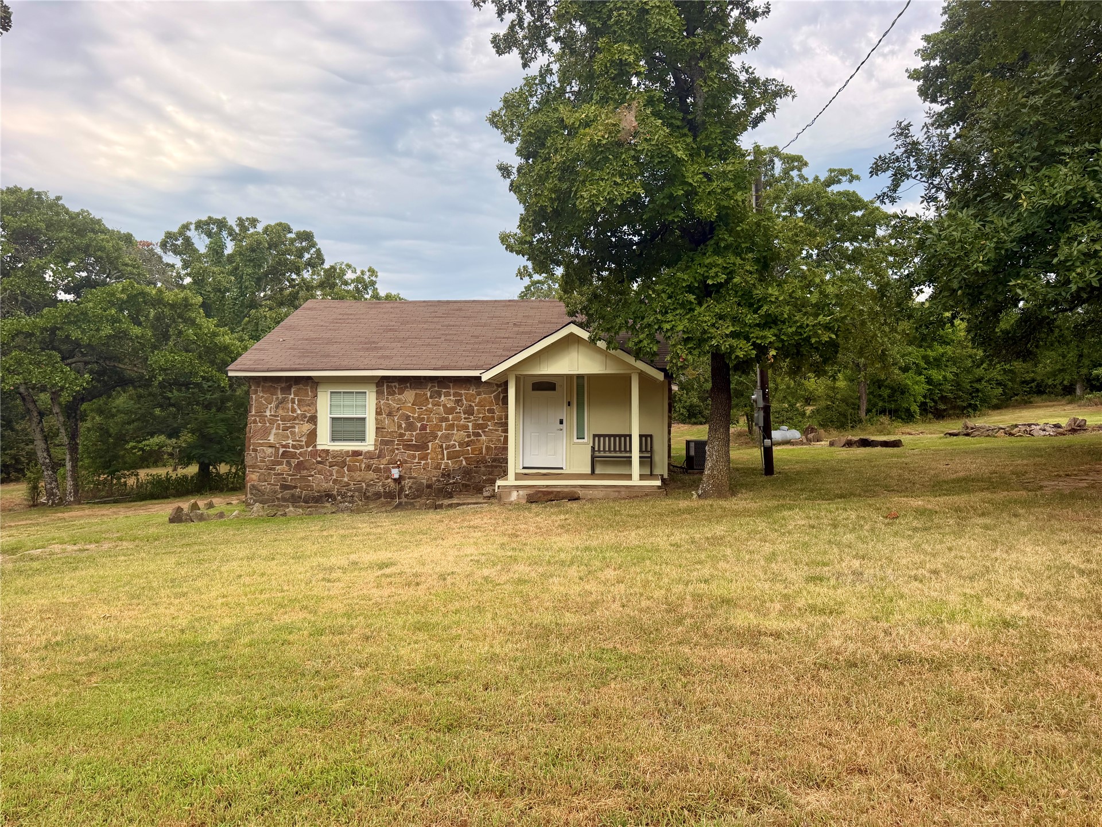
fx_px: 764
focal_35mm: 24
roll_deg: +0.4
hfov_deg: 71.6
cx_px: 551
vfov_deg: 56.8
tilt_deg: +0.8
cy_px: 414
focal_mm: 6.76
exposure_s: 1/1156
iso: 100
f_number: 1.78
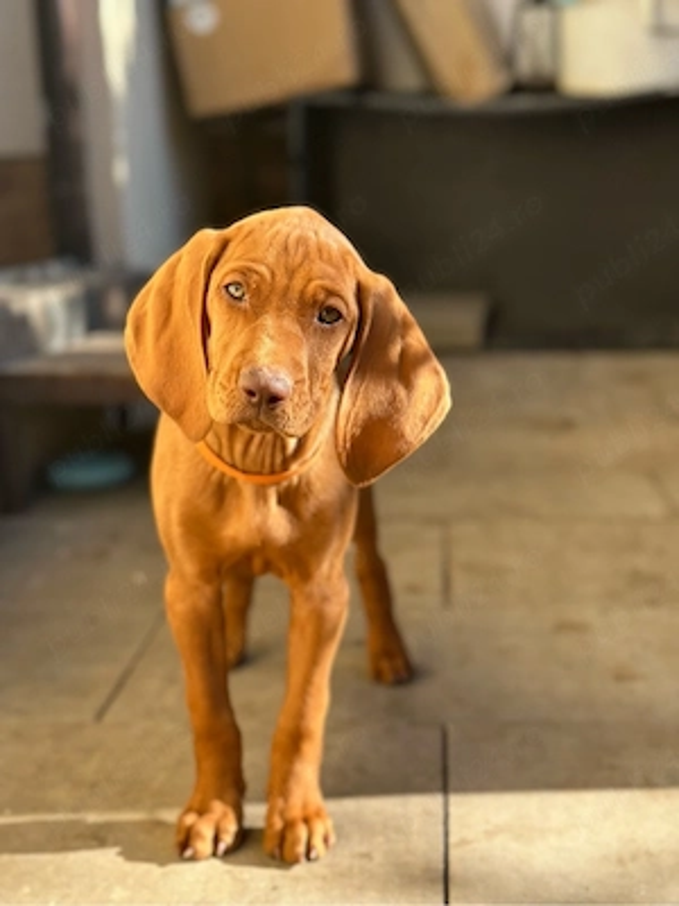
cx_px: 340
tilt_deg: -10.6
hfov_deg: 30.3
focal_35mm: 48
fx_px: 1255
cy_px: 453
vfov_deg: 39.7
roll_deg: +2.1
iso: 80
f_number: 1.78
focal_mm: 6.86
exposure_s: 1/1497
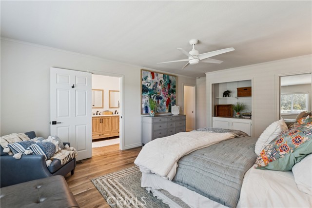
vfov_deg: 71.3
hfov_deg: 94.3
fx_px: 145
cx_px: 156
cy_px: 104
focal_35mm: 17
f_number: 13
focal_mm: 16.7
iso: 100
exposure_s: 1/1.25
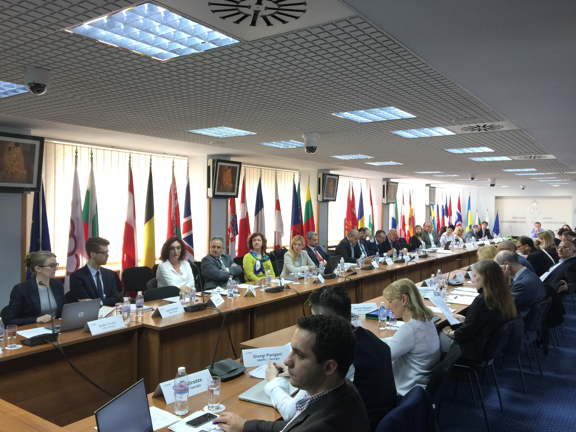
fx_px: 483
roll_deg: -1.4
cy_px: 216
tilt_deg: -0.1
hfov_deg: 61.7
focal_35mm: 29
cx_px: 288
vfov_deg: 48.2
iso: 50
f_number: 2.2
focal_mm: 4.15
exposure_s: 1/17
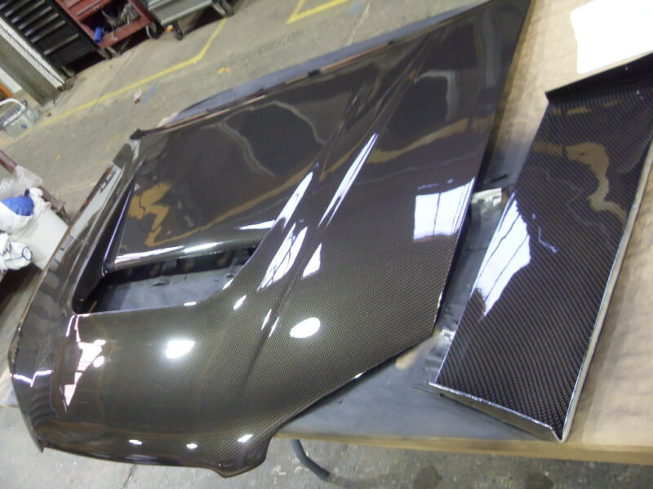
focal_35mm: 35
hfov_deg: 52.6
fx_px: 660
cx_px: 326
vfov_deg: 40.7
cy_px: 244
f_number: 2.8
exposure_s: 1/15
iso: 200
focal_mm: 6.3
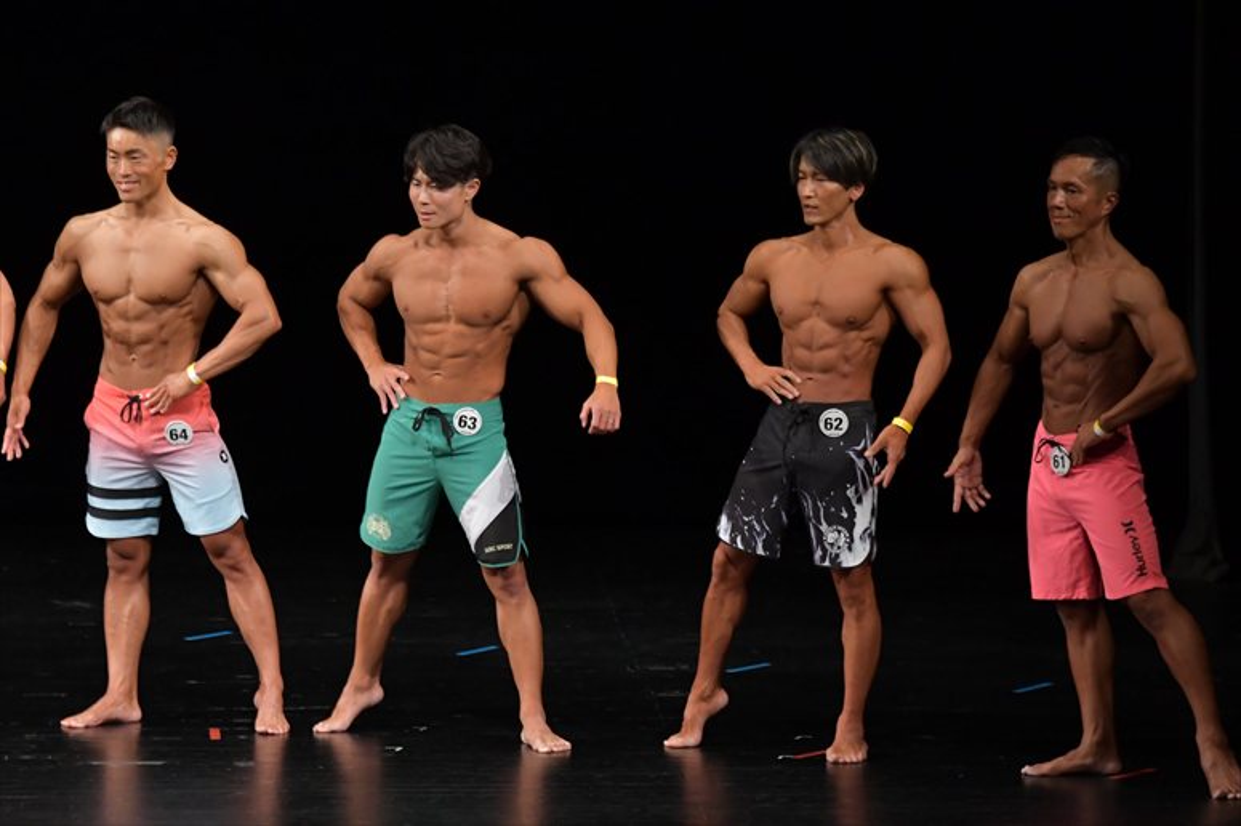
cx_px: 620
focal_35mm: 255
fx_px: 8786
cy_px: 413
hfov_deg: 8.1
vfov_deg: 5.4
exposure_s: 1/400
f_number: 5.6
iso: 3200
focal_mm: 170
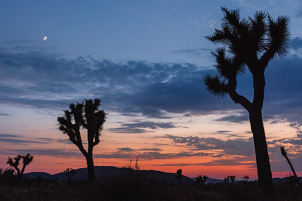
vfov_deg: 36.9
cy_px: 100
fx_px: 302
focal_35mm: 36
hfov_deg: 53.1
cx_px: 151
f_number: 5.6
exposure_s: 1
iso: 100
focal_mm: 24
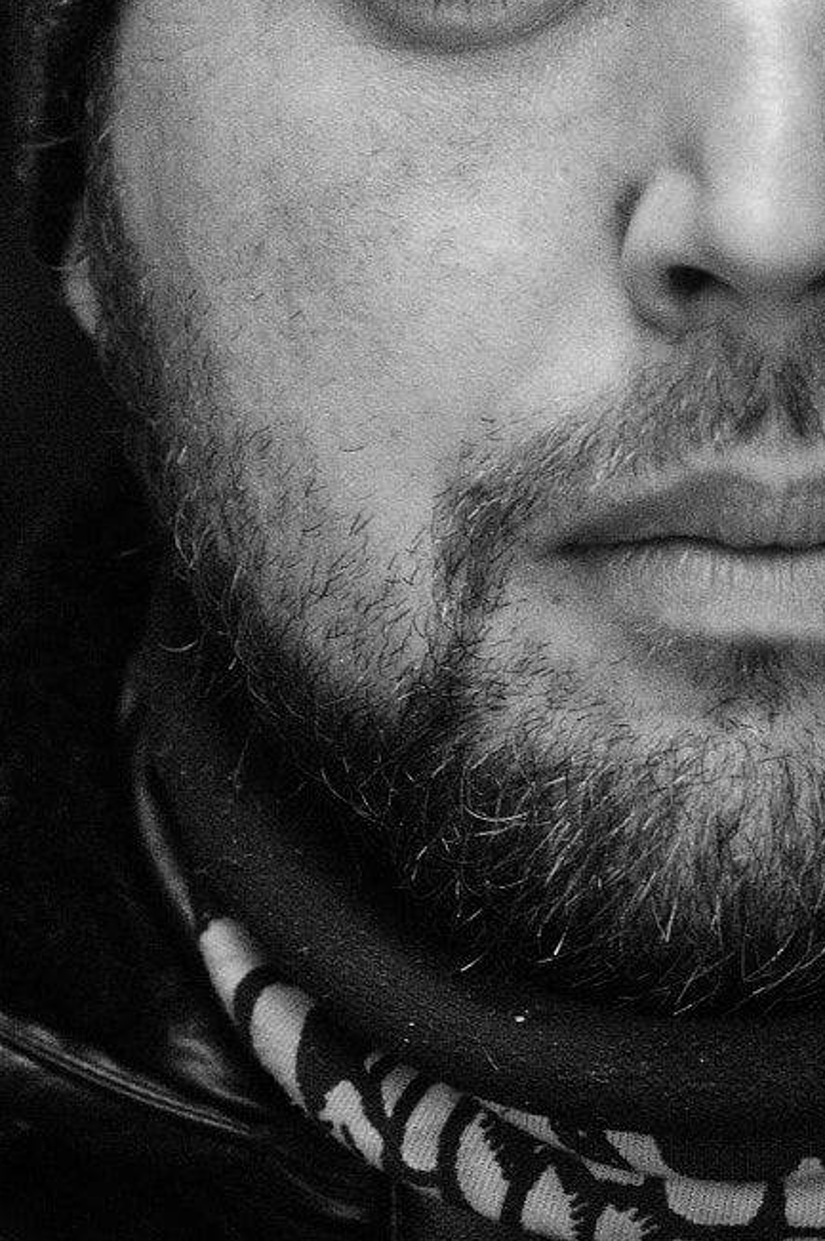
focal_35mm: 313
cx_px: 780
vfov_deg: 6.6
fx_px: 10784
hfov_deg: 4.4
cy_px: 343
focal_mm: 85
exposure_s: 1/100
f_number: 3.5
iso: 800
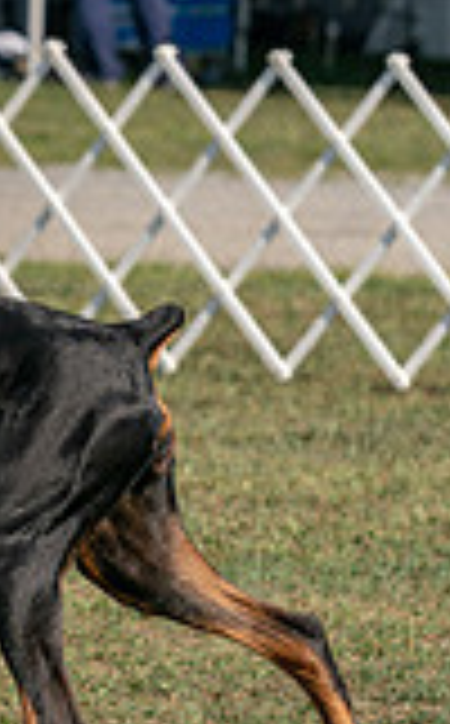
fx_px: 7983
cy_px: -2
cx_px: -324
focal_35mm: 405
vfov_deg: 5.2
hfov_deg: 3.2
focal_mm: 110
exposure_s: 1/1600
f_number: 5
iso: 250
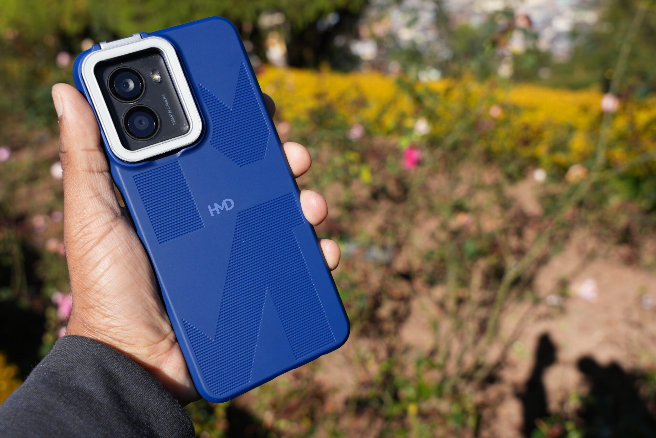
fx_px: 686
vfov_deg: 35.4
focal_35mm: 38
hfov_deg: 51.1
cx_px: 328
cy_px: 219
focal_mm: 25.1
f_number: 4.5
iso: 100
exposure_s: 1/800
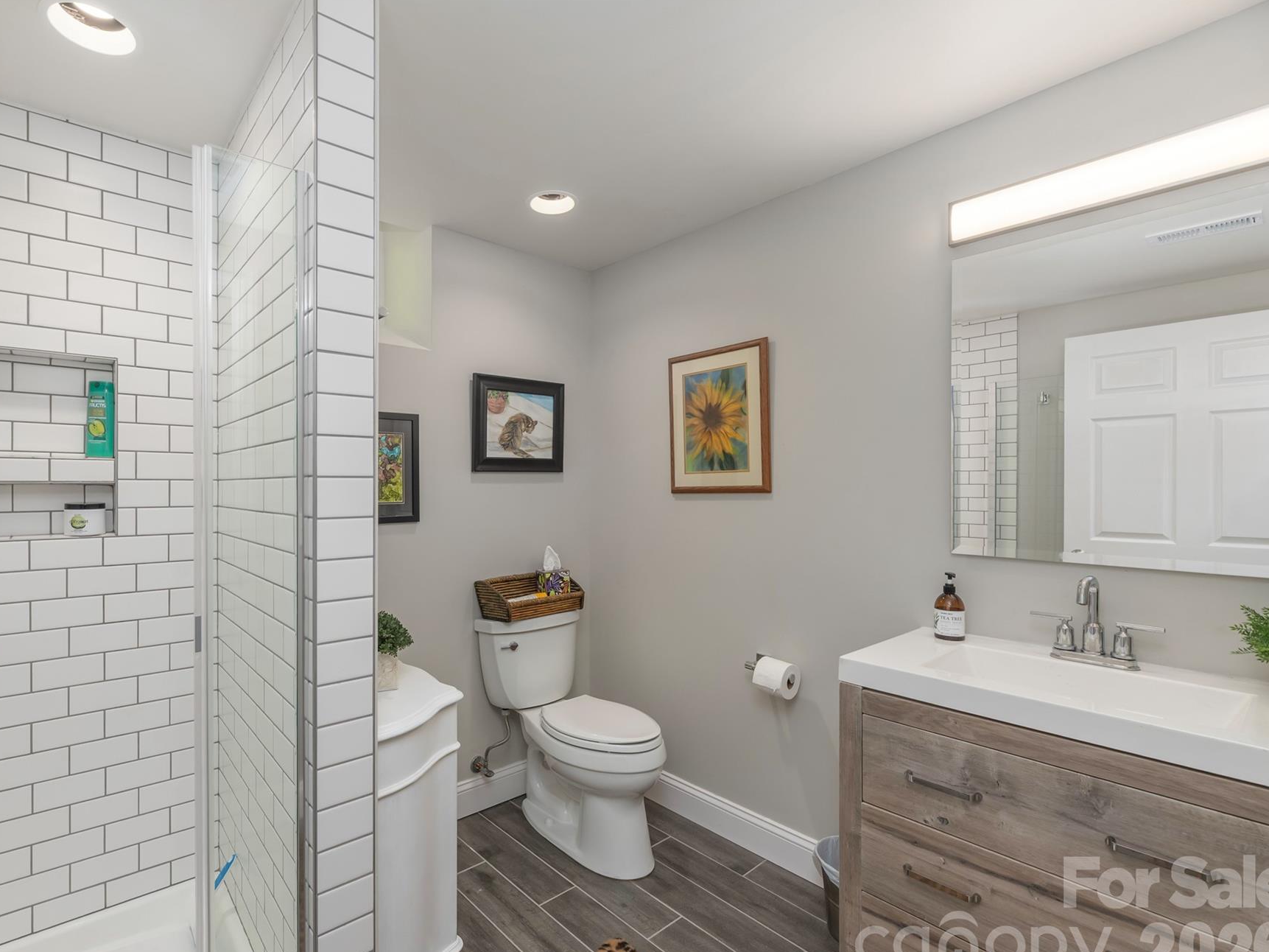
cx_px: 544
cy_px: 498
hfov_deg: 93.9
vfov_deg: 78.1
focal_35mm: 16
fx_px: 587
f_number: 8
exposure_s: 1/200
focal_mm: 14
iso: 320
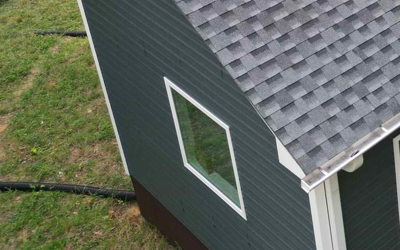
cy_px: -87
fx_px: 785
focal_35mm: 72
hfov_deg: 24.8
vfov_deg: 16.9
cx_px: 522
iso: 130
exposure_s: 1/200
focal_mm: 6.72
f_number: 1.7
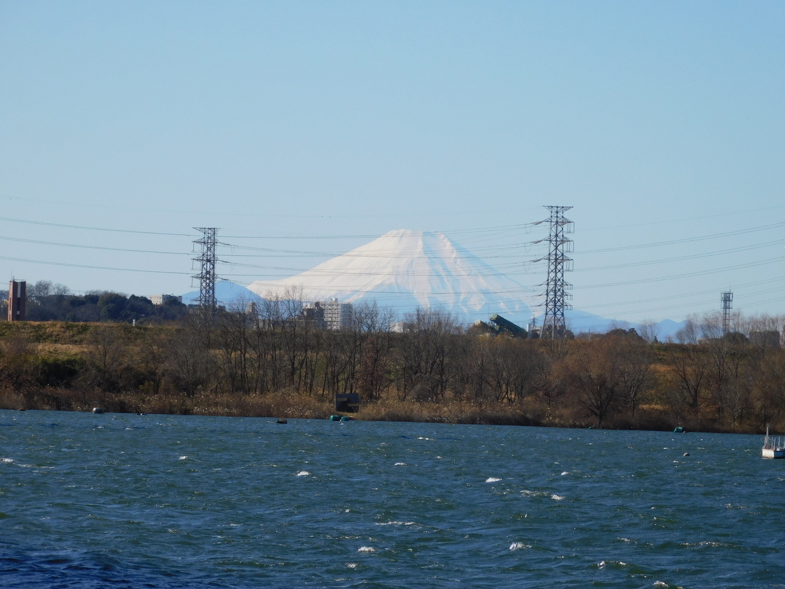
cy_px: 294
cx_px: 392
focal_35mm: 232
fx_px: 5261
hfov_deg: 8.5
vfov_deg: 6.4
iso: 125
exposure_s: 1/800
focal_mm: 41.3
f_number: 5.6
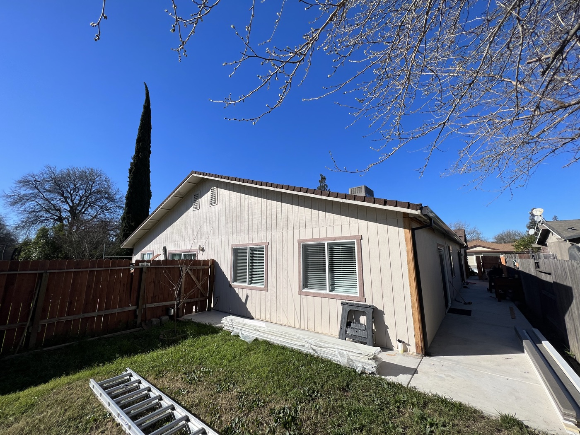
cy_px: 218
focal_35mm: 13
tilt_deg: +9.2
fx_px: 218
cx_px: 290
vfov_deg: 89.9
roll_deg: +0.6
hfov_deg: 106.2
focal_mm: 1.57
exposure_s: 1/3040
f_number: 1.8
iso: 32
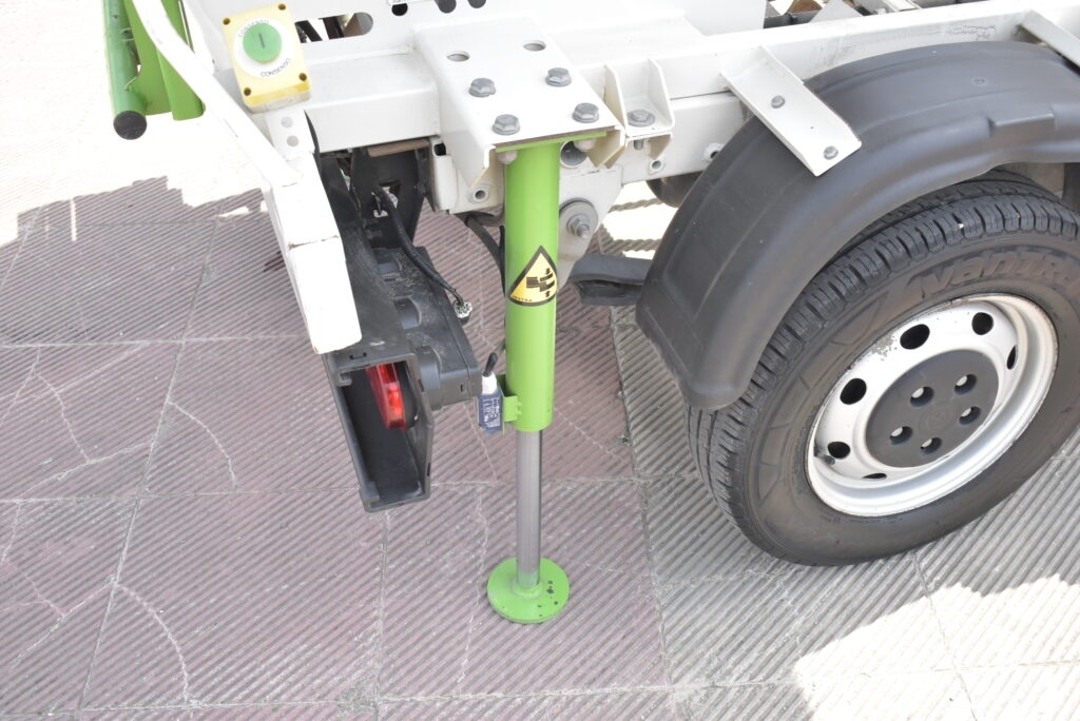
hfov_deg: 49.5
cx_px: 540
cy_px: 360
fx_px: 1171
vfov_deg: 34.3
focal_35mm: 39
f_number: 5
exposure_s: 1/1600
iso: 1600
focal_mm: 26
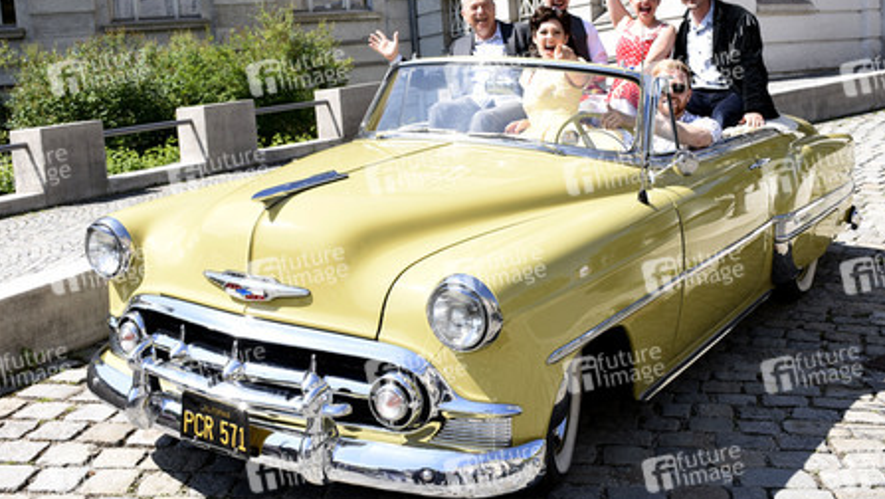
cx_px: 442
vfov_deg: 31.2
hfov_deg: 52.8
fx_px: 892
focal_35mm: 38
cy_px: 222
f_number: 6.3
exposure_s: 1/160
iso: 100
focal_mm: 24
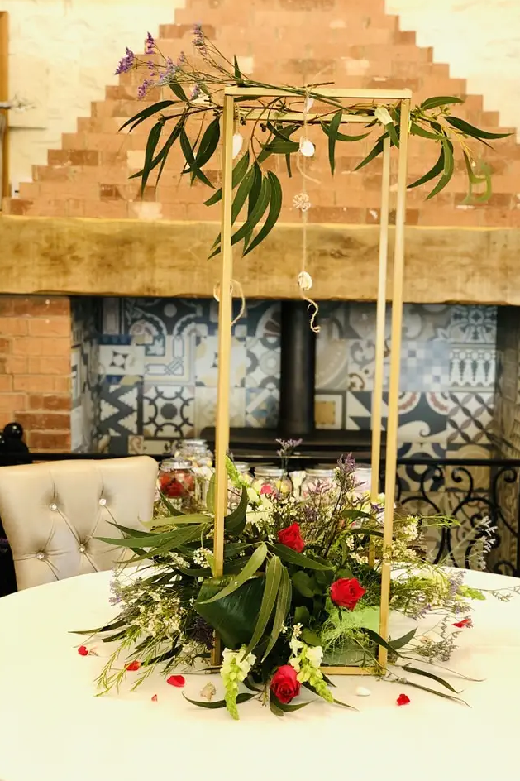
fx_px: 1192
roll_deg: -0.4
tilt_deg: -5.3
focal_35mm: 55
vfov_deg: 36.3
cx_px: 289
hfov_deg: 24.6
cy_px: 394
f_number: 2.4
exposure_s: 1/14
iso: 160
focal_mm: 6
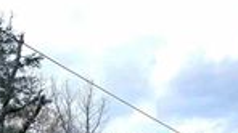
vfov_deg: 12.2
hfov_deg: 22.2
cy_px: 227
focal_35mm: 92
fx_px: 580
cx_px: 248
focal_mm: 5.1
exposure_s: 1/2786
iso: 32
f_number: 1.6
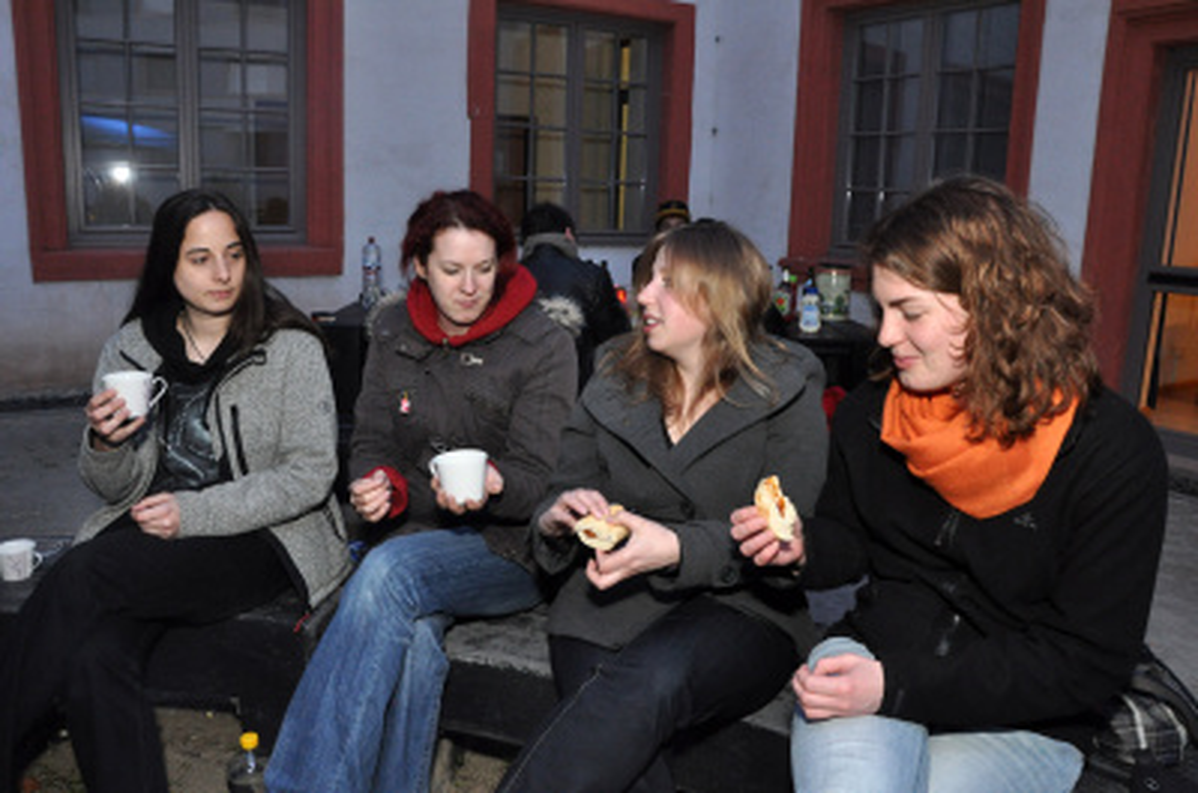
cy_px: 396
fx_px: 897
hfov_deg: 67.5
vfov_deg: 47.7
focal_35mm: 27
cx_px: 599
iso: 1250
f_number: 8
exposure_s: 1/30
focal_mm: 18
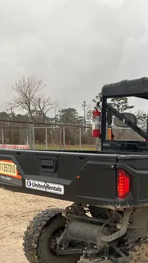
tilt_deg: -9.9
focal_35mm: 50
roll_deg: -1.5
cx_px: 150
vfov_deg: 39.8
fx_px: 348
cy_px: 207
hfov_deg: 23.0
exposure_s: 1/60
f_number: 1.8
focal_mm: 3.99
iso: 80
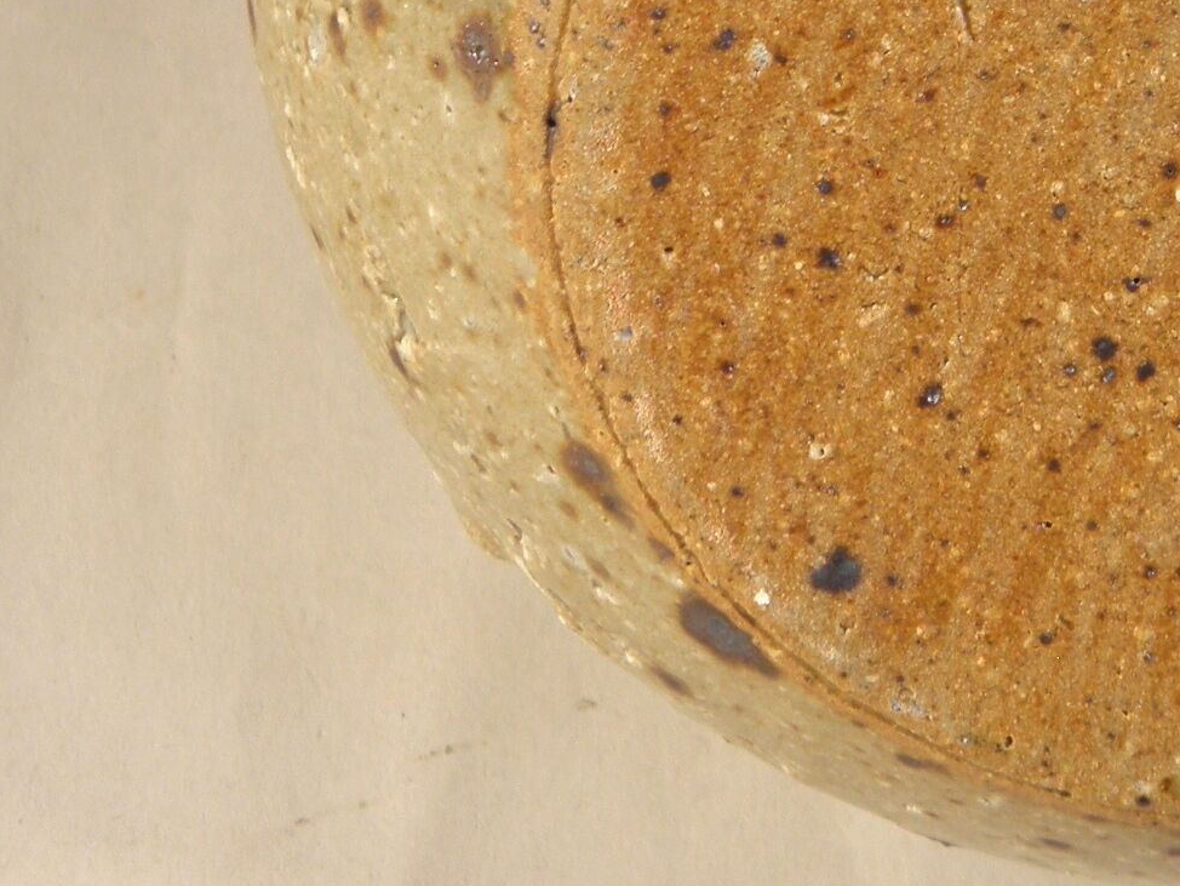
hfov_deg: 12.5
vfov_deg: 9.5
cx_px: 1316
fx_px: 5285
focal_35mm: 155
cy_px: -101
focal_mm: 10.6
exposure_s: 1/50
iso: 100
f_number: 4.1
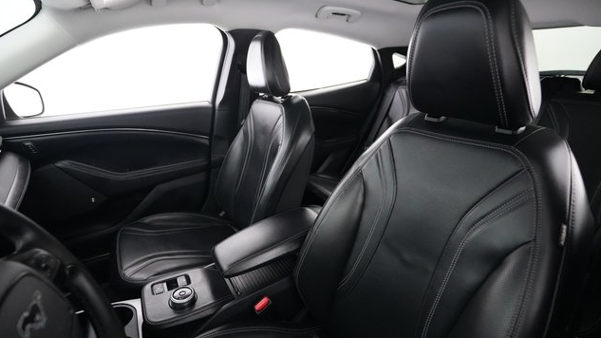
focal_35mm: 18
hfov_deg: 92.7
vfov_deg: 60.9
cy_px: 185
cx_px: 299
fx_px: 287
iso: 12800
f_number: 3.2
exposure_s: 1/60
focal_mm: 17
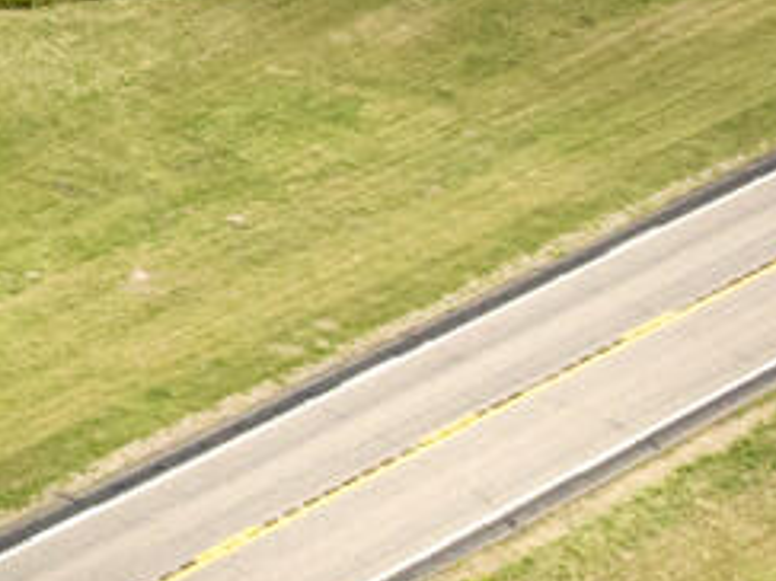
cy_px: 10
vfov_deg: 8.7
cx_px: -1592
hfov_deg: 9.2
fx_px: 3787
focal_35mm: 169
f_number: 5.6
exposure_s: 1/320
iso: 200
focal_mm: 12.29
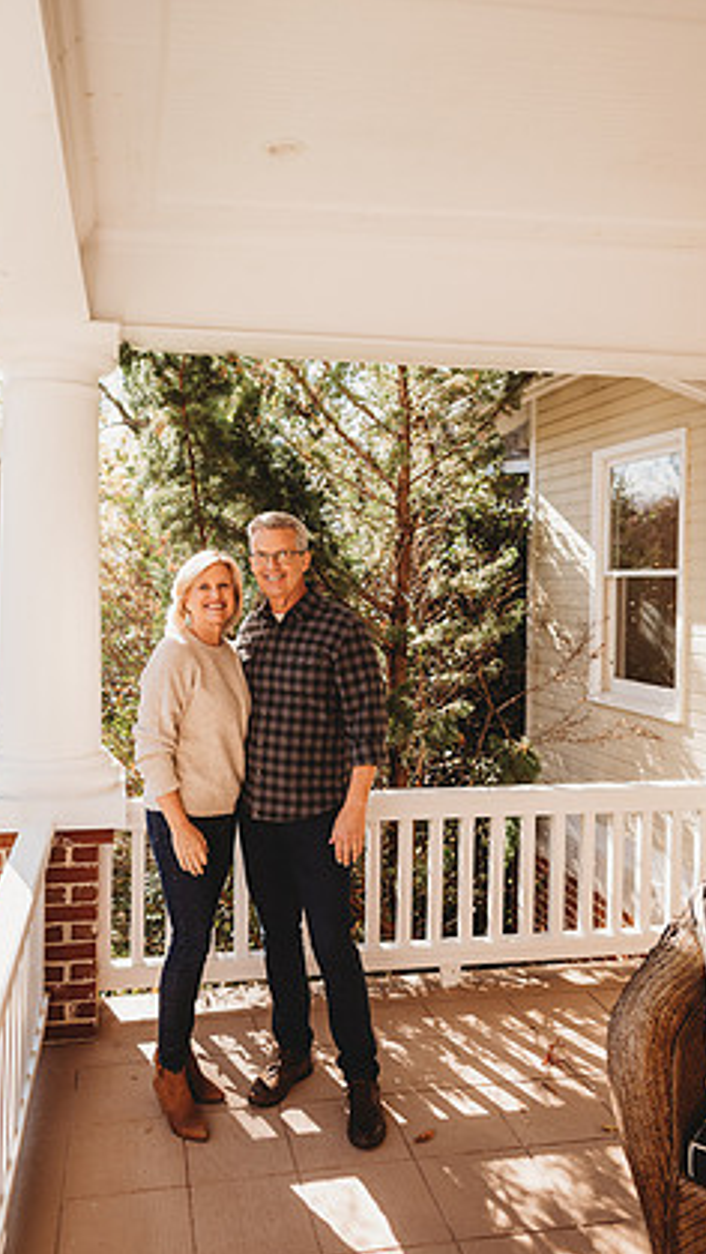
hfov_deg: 42.7
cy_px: 599
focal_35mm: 27
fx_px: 898
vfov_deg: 69.8
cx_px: 284
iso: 160
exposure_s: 1/400
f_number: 2.8
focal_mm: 24
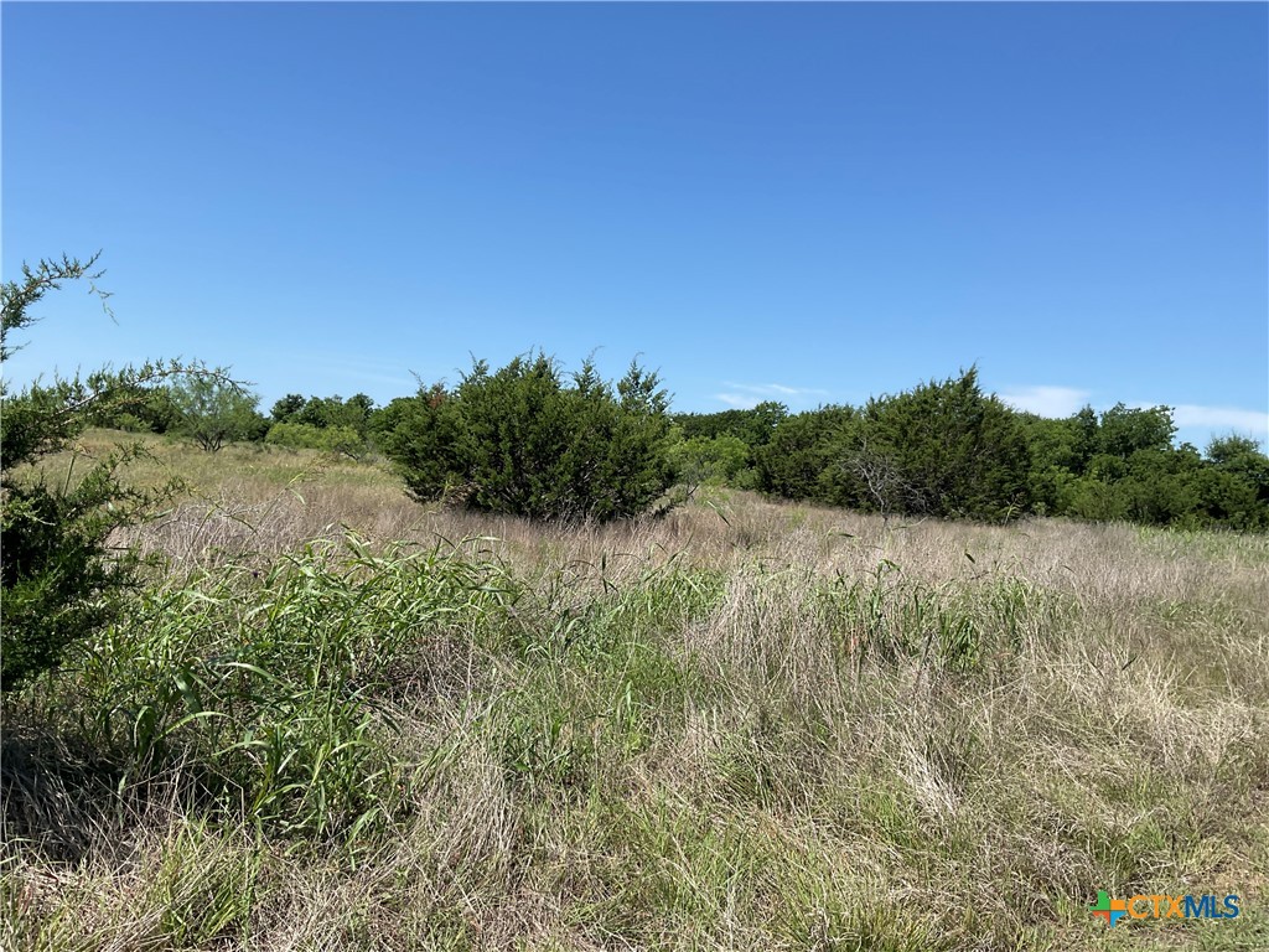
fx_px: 1063
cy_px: 476
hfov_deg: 61.7
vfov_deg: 48.2
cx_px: 634
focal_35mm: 29
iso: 16
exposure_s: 1/1912
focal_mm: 3
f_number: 1.8
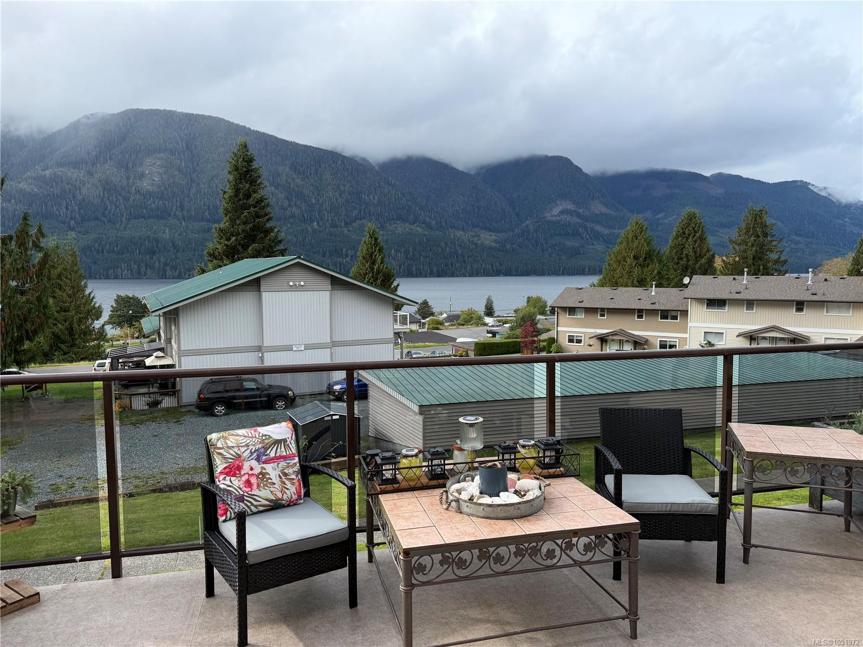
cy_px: 324
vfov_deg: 56.8
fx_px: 598
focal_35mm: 24
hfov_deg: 71.6
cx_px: 432
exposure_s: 1/2299
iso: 80
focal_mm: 6.76
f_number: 1.78
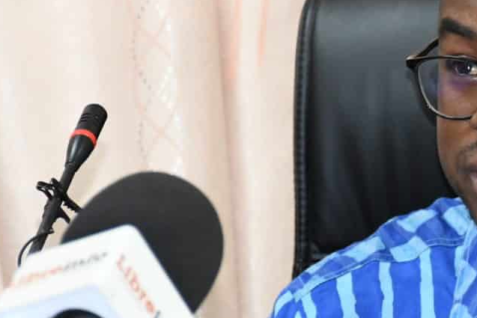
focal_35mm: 434
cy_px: 182
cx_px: 578
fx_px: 5751
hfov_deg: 4.7
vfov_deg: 3.2
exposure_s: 1/160
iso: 2800
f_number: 6.3
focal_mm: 90
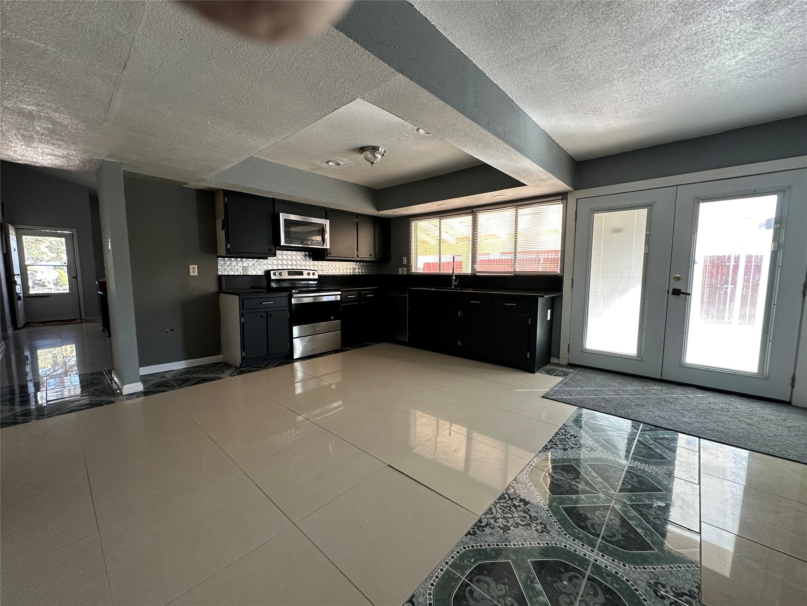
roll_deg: +0.3
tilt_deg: -5.7
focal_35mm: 14
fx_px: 326
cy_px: 303
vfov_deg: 85.7
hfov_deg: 102.1
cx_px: 404
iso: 200
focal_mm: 2.22
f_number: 2.2
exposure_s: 1/99
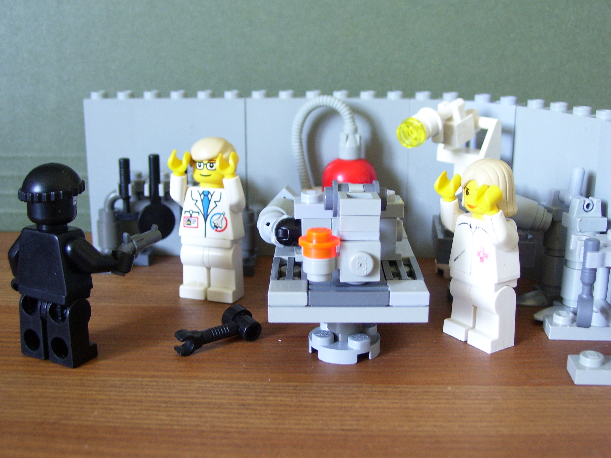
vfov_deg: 31.5
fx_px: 812
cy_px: 229
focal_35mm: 46
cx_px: 306
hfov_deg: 41.2
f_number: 3
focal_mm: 7.6
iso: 160
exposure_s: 1/10
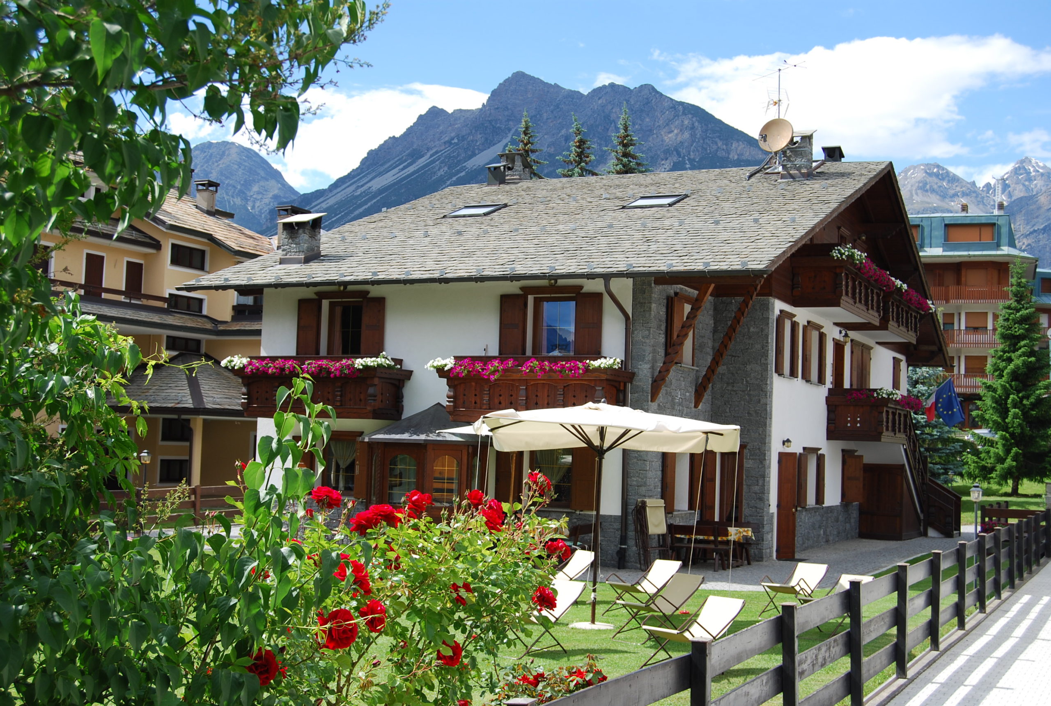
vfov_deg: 30.0
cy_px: 353
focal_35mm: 45
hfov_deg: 43.5
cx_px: 526
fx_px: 1316
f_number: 7.1
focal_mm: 30
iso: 100
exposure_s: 1/200
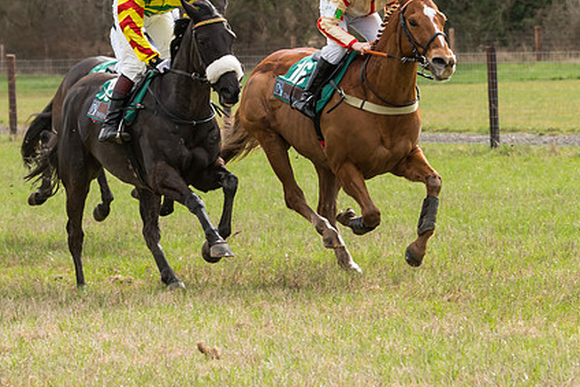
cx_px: 327
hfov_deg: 7.5
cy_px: 171
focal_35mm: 273
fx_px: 4400
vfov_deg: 5.0
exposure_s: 1/800
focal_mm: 95
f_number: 4
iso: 250
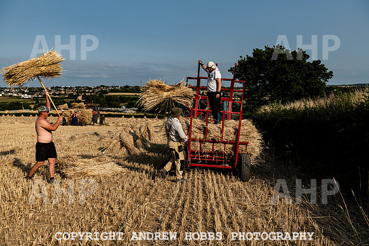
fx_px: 369
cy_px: 123
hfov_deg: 53.1
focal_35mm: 36
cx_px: 184
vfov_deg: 36.9
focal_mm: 36
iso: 64
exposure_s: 1/1250
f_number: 5.6
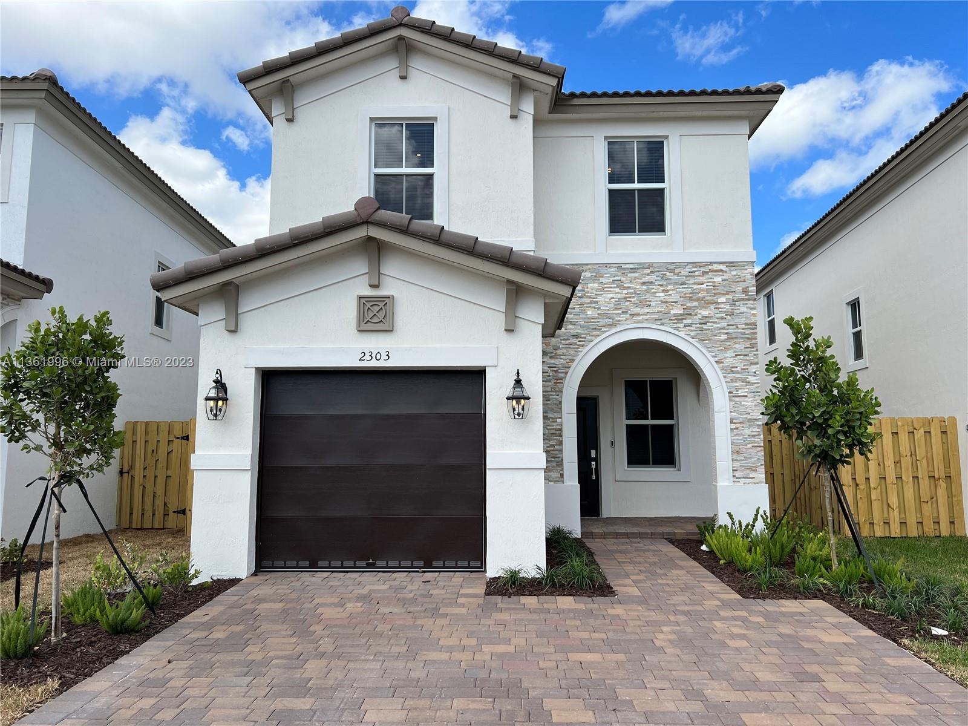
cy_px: 363
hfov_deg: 67.3
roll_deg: +0.4
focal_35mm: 26
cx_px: 484
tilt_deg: +6.6
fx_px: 727
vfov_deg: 53.1
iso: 50
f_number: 1.5
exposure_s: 1/3968
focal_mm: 5.7
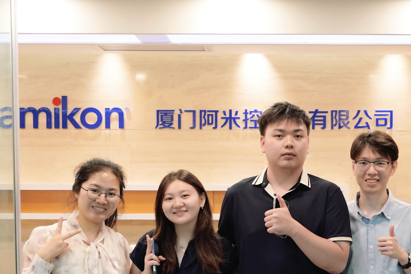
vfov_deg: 21.6
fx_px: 707
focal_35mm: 62
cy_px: 235
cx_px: 283
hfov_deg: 32.1
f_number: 4
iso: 1000
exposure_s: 1/160
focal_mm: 23
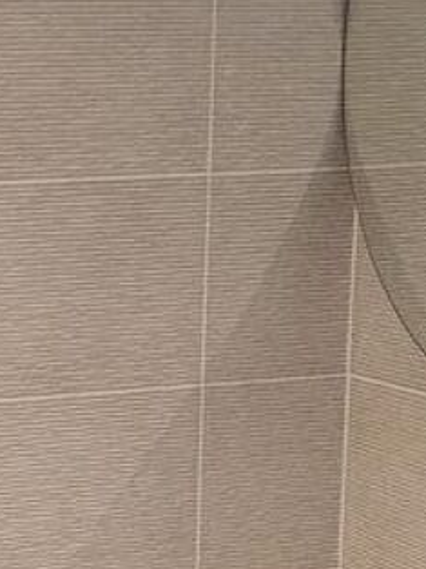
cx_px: -120
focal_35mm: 102
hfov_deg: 14.0
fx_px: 1676
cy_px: 526
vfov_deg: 18.9
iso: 993
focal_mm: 5.24
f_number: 1.7
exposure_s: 1/33.3
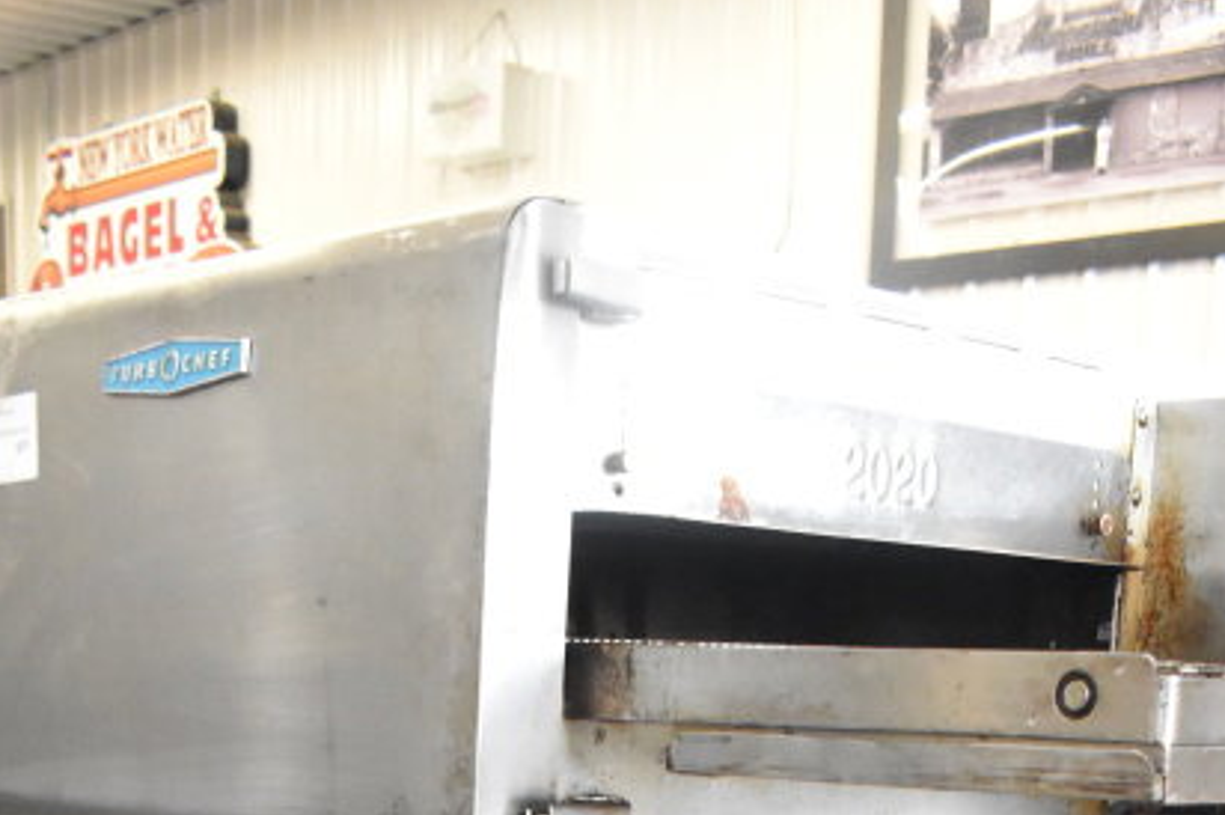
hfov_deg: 33.4
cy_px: 1304
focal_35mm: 60
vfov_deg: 19.1
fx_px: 2040
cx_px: 568
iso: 6400
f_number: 6.3
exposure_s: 1/160
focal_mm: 18
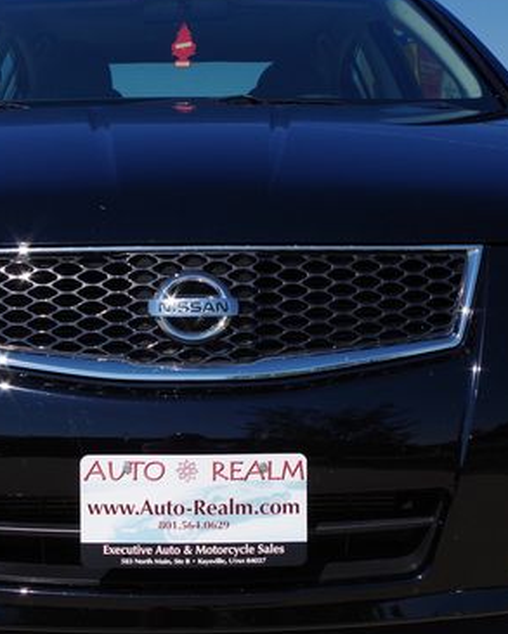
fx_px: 1296
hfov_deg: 22.1
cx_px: 199
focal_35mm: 69
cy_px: 316
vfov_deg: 27.5
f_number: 9
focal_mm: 28.13
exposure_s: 1/500
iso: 200
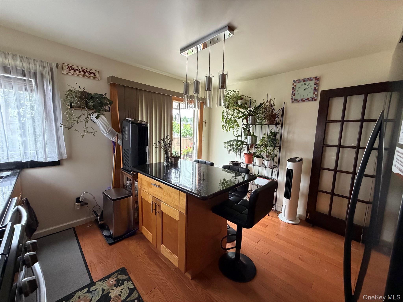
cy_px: 151
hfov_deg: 102.1
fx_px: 163
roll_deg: -2.1
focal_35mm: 14
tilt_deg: -7.1
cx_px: 202
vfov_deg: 85.7
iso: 500
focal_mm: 2.22
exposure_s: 1/60
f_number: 2.2
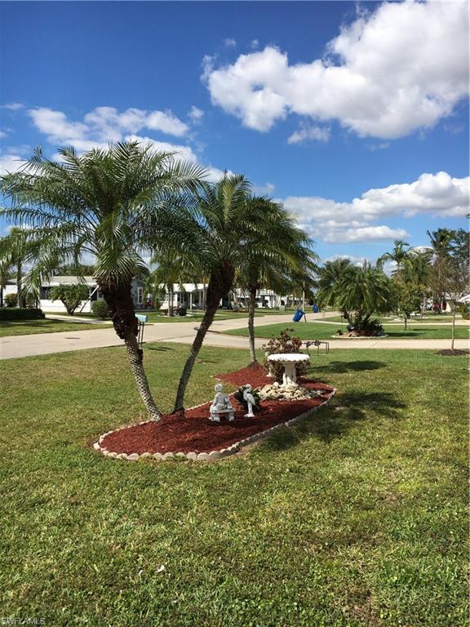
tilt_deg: -0.1
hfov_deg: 48.2
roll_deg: -1.8
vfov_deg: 61.7
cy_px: 314
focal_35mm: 29
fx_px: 525
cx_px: 235
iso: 25
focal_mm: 4.15
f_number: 2.2
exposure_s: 1/2198
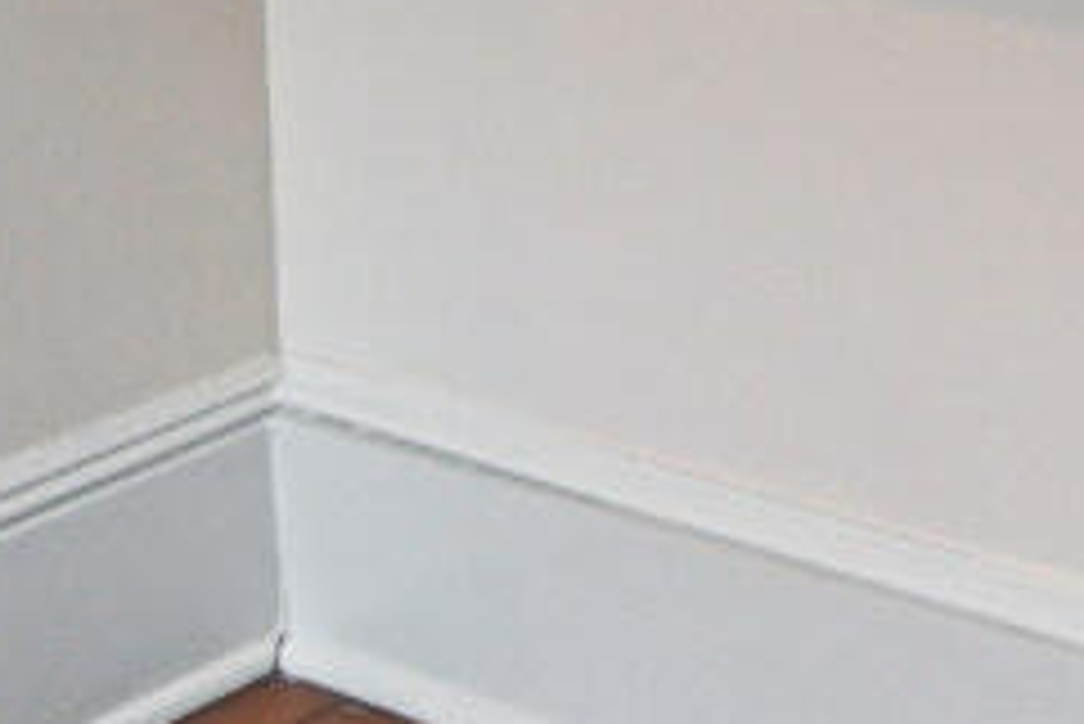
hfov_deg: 15.8
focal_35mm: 87
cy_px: -904
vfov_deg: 12.8
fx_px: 2621
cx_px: 2411
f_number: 4
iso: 800
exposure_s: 1/60
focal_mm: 14
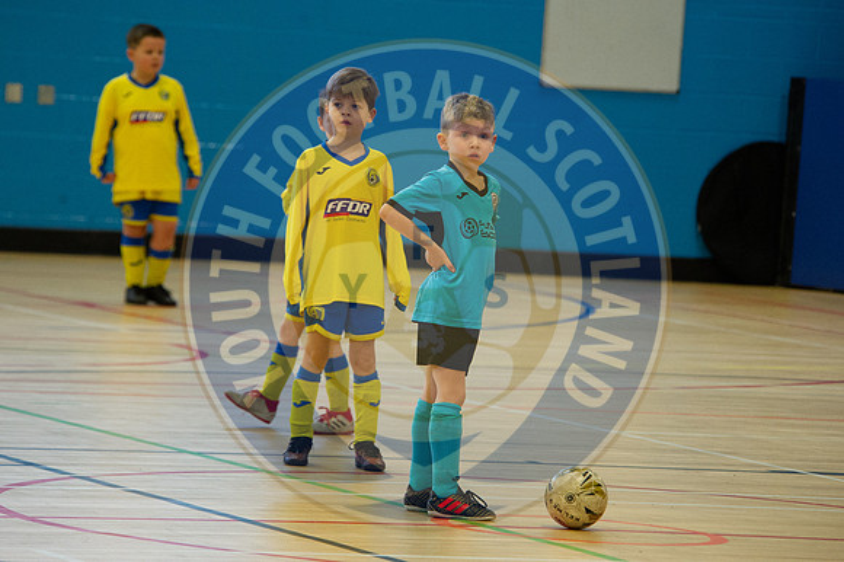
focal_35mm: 259
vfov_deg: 5.3
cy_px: 246
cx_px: 422
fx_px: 6057
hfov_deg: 8.0
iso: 5000
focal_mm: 230
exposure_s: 1/200
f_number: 5.6
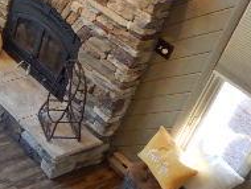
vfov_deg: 19.9
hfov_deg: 21.1
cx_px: -151
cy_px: 71
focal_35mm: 74
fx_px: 537
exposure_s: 1/30
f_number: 3
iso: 280
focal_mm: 4
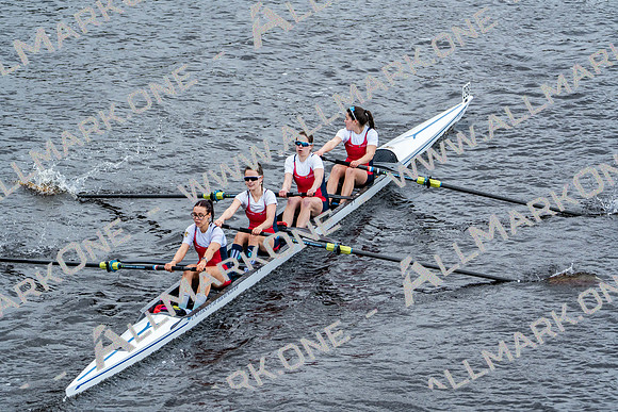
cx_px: 309
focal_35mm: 298
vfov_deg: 4.6
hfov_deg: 6.9
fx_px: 5117
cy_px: 206
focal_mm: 298
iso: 1600
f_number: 5.6
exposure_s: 1/1250
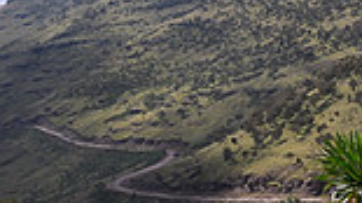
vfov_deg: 10.1
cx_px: 166
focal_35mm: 120
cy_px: 99
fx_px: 1151
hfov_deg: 17.9
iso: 250
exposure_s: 1/1600
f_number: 6.3
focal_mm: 25.5
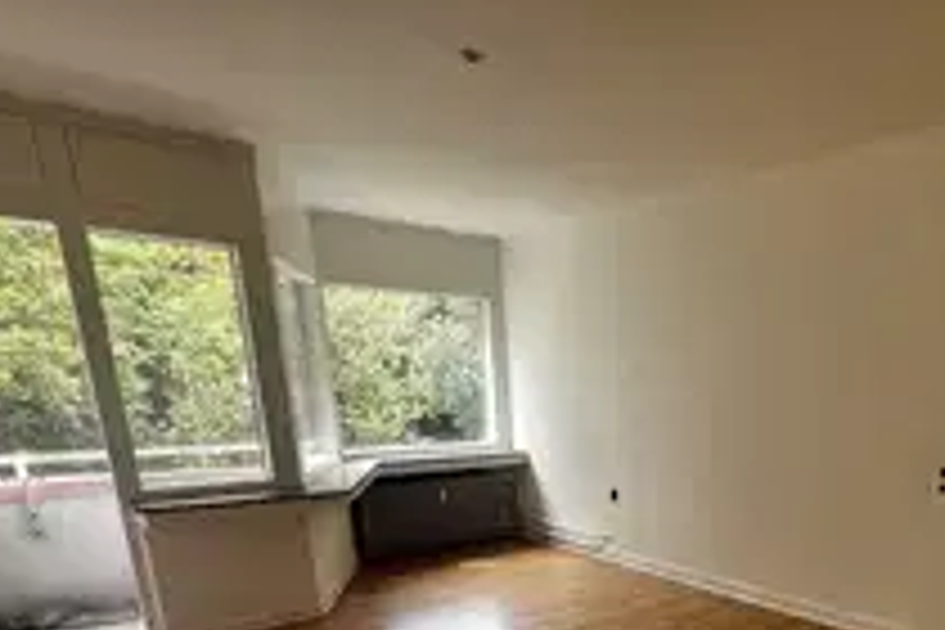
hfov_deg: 70.4
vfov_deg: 46.6
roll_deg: -0.6
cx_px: 668
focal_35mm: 24
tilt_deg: -17.1
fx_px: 630
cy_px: 594
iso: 40
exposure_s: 1/99
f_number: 1.8
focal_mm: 1.57
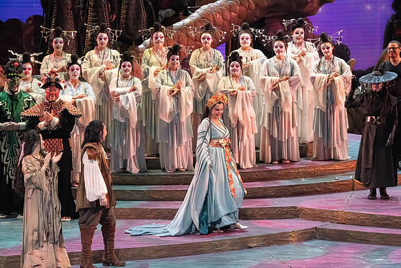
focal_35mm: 200
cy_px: 134
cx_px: 200
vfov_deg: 6.9
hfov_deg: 10.3
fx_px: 2228
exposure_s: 1/1000
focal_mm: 200
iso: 20000
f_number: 10
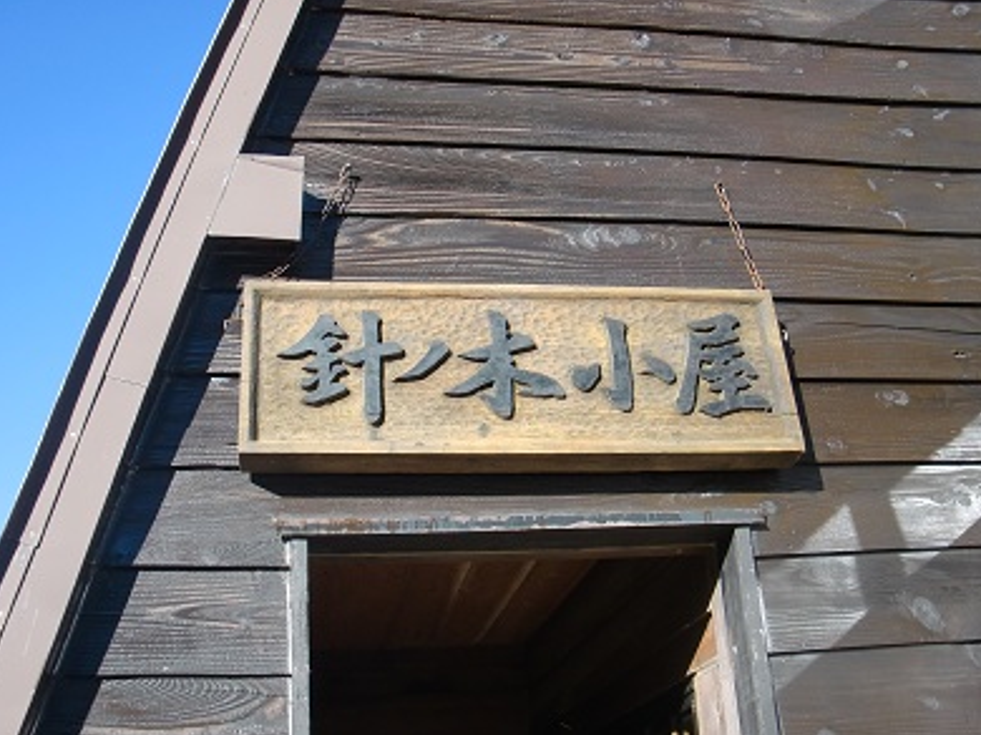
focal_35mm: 39
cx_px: 488
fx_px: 1105
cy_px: 362
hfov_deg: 47.9
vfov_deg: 36.8
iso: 64
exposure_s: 1/160
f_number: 3.9
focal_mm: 6.66
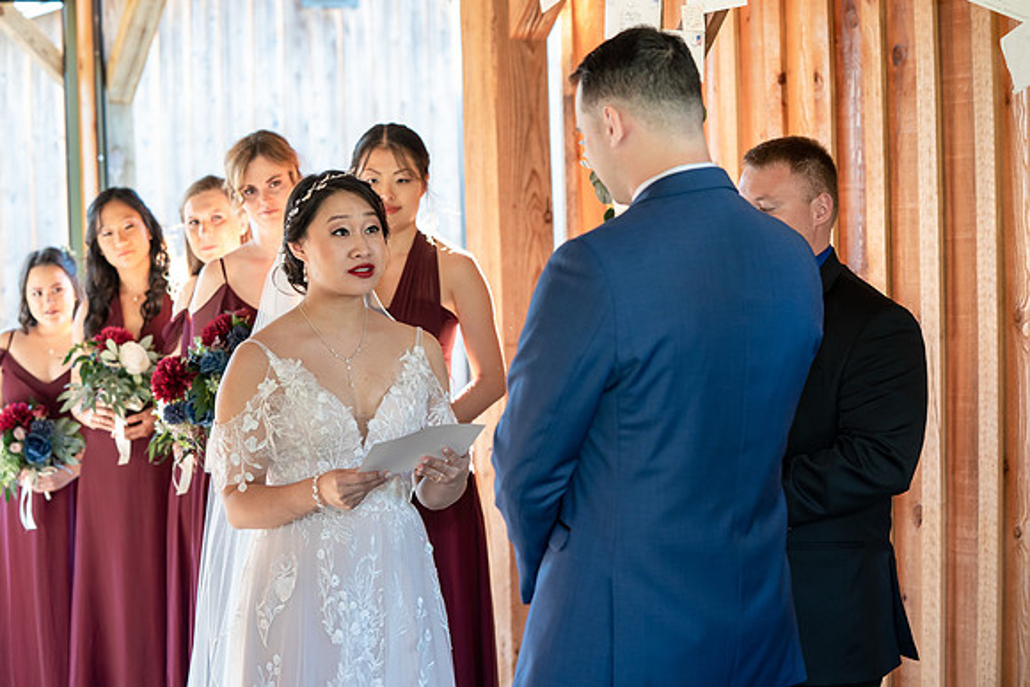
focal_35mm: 72
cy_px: 344
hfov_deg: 28.2
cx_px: 515
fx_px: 2047
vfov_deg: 19.1
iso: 2000
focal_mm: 70
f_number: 4
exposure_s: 1/200
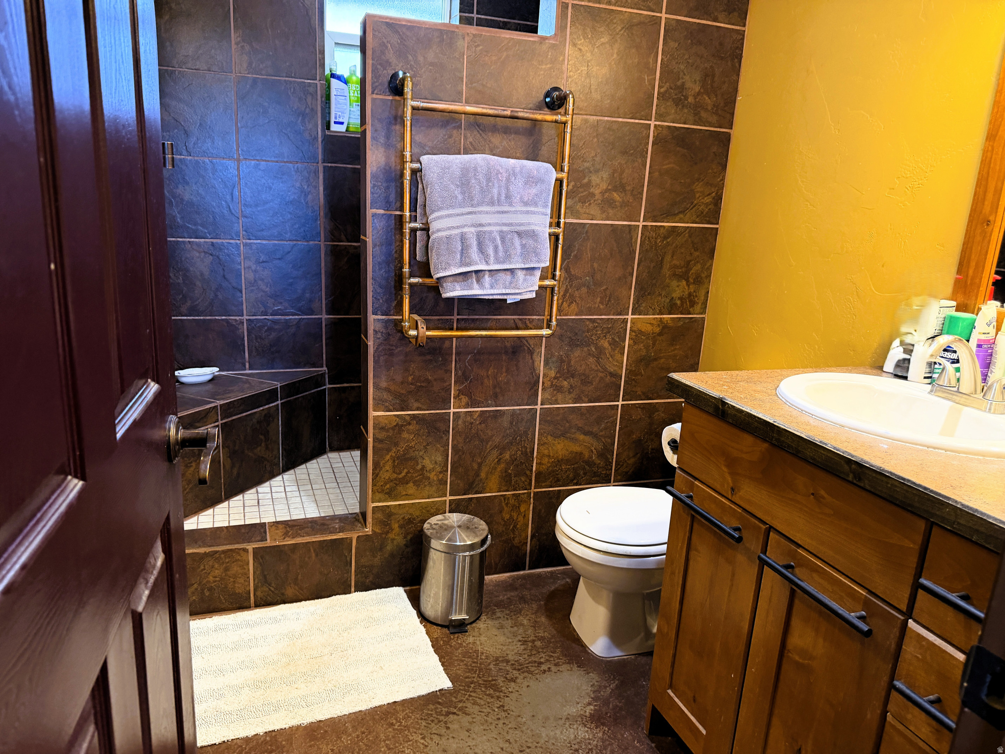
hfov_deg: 71.6
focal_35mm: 24
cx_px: 502
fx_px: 697
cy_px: 377
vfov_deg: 56.8
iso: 400
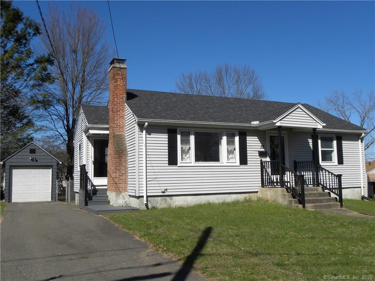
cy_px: 140
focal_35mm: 33
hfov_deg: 55.4
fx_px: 357
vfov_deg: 42.9
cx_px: 188
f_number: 5.6
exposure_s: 1/406
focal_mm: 5.9
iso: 64
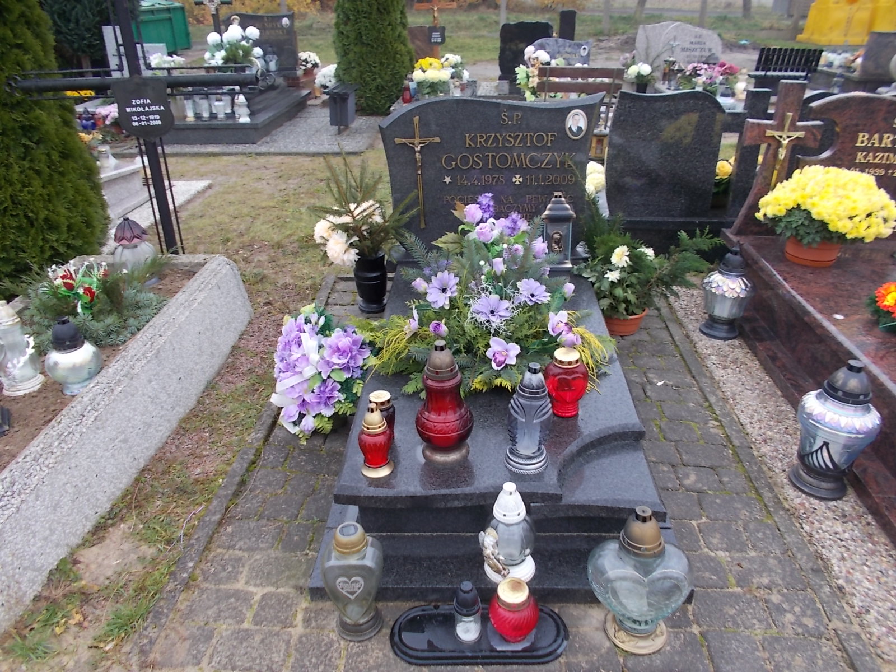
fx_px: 673
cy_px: 336
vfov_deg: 53.1
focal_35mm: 26
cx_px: 448
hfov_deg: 67.3
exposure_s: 1/40
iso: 80
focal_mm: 4.6
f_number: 3.2
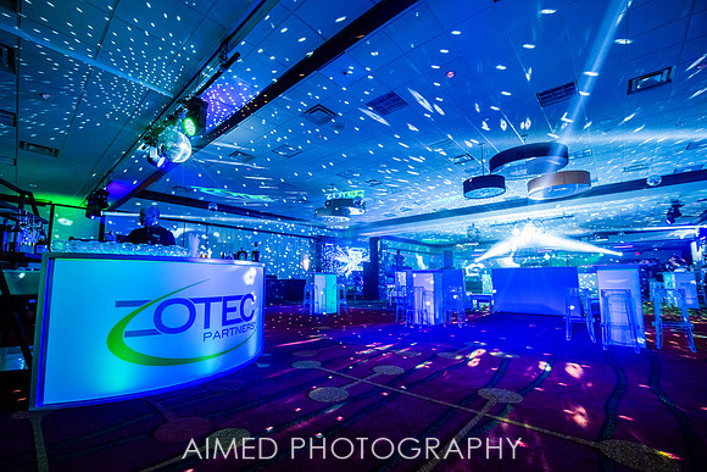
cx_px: 332
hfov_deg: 100.1
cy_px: 246
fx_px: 295
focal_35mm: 15
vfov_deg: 77.2
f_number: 4
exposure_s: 1/200
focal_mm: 14
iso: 1600
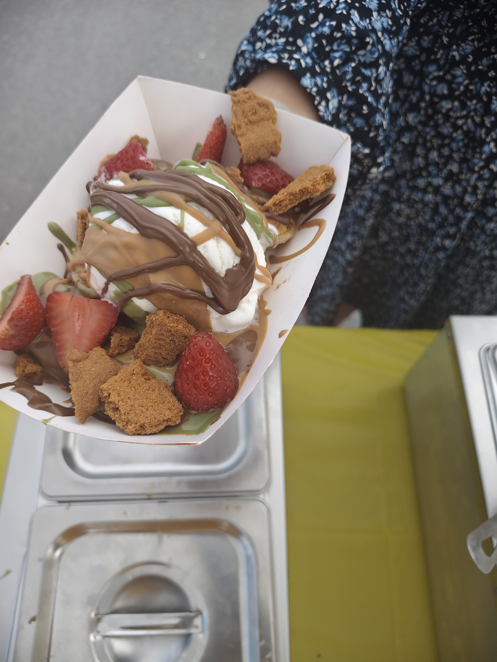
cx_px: 248
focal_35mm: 23
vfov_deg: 73.9
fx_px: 440
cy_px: 331
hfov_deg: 58.9
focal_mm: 5.56
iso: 50
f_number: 1.88
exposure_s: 1/1176
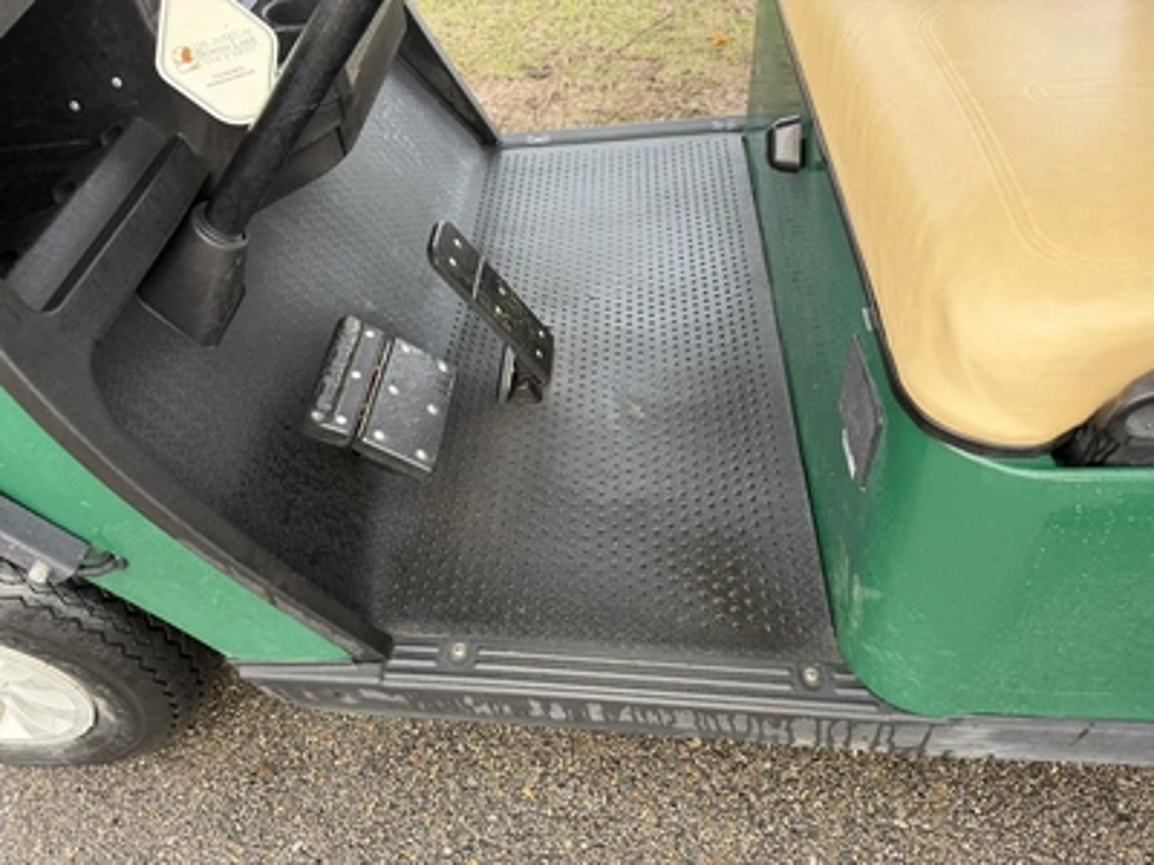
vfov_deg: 56.8
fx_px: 800
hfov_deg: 71.6
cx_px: 577
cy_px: 432
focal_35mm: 24
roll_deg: +7.0
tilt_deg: -43.8
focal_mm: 6.76
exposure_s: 1/90
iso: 200
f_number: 1.78
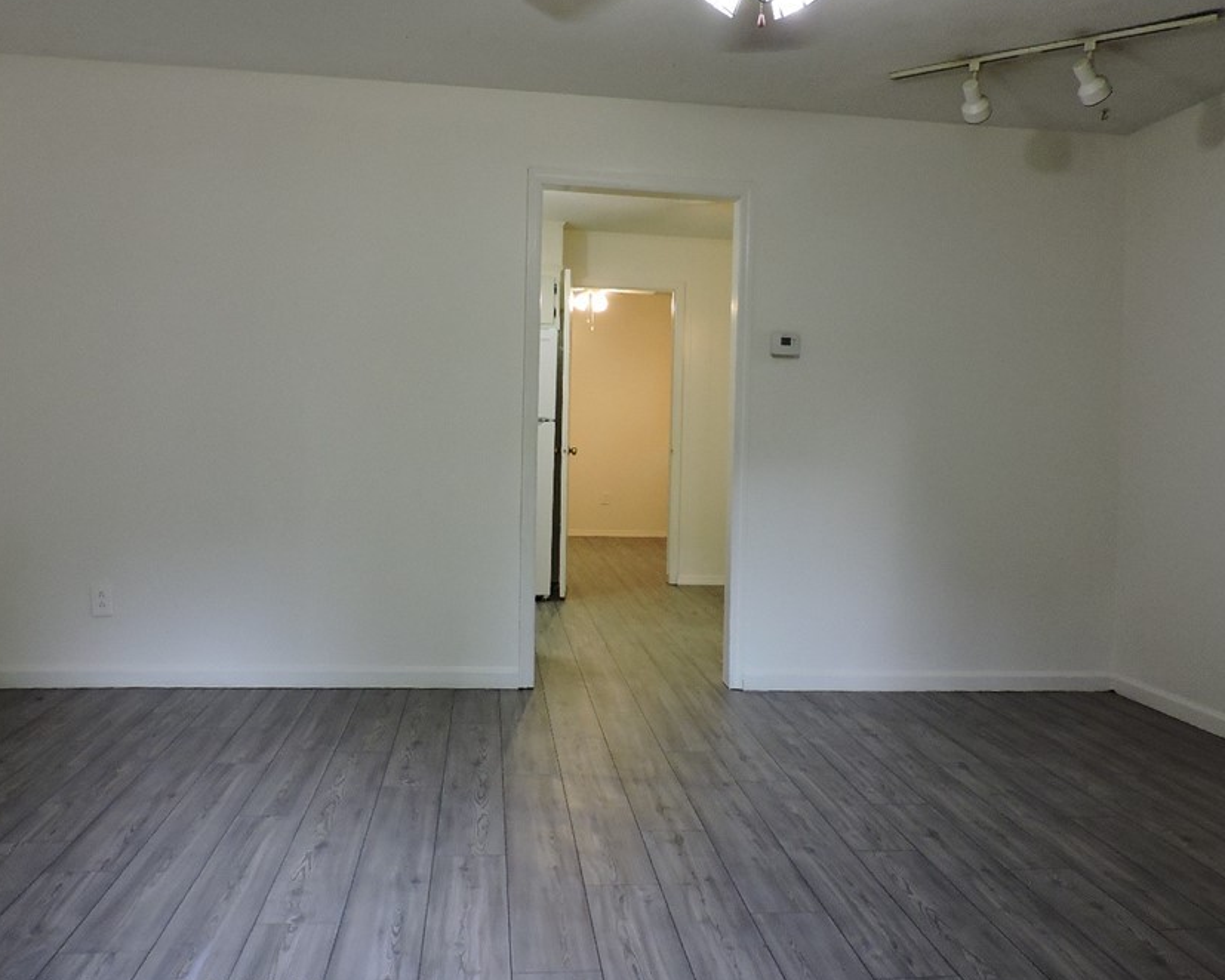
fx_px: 1052
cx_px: 621
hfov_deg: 60.4
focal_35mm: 29
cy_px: 453
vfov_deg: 49.9
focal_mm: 4.3
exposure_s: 1/30
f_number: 3
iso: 320
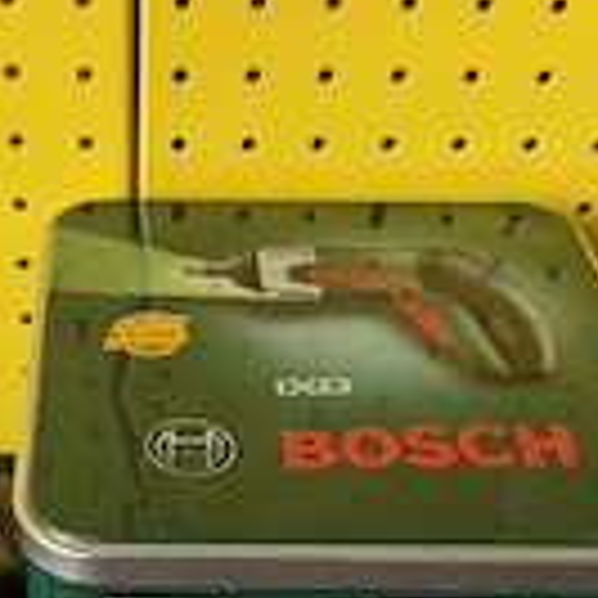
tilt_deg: -38.5
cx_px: 162
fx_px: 1251
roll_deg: -0.9
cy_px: 468
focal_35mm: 64
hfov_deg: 26.6
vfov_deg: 26.4
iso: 64
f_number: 1.78
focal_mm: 6.76
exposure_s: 1/209
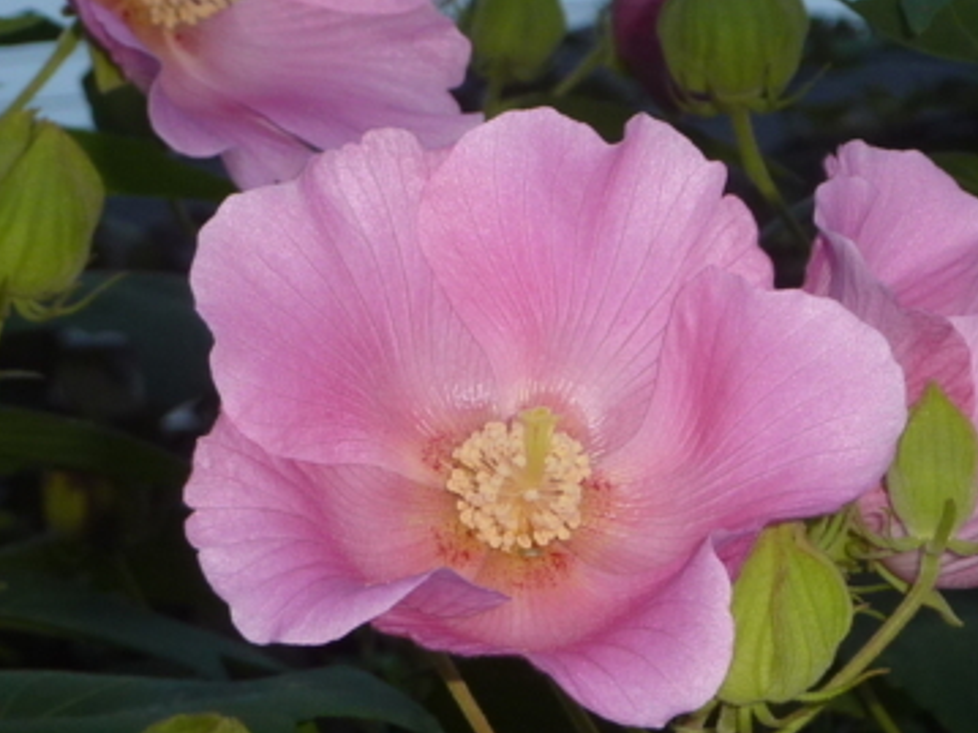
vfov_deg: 7.8
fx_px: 5394
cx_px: 812
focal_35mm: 191
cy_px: 240
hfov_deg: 10.3
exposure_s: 1/30
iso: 100
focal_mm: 11
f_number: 4.1
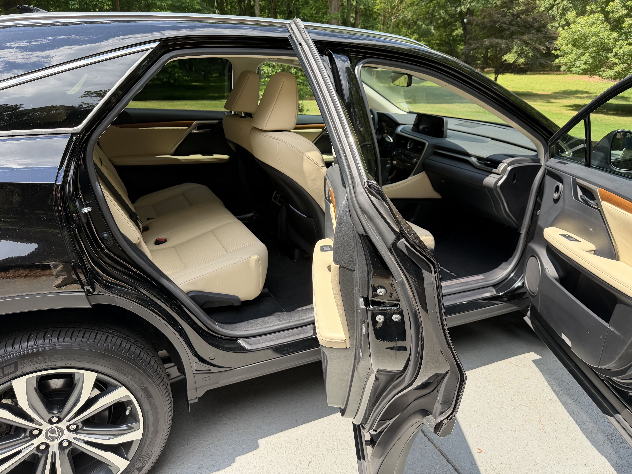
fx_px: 456
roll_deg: +1.4
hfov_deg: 69.4
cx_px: 314
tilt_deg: -20.9
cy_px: 227
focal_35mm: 25
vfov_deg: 54.9
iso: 100
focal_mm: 6.76
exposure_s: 1/955
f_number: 1.78
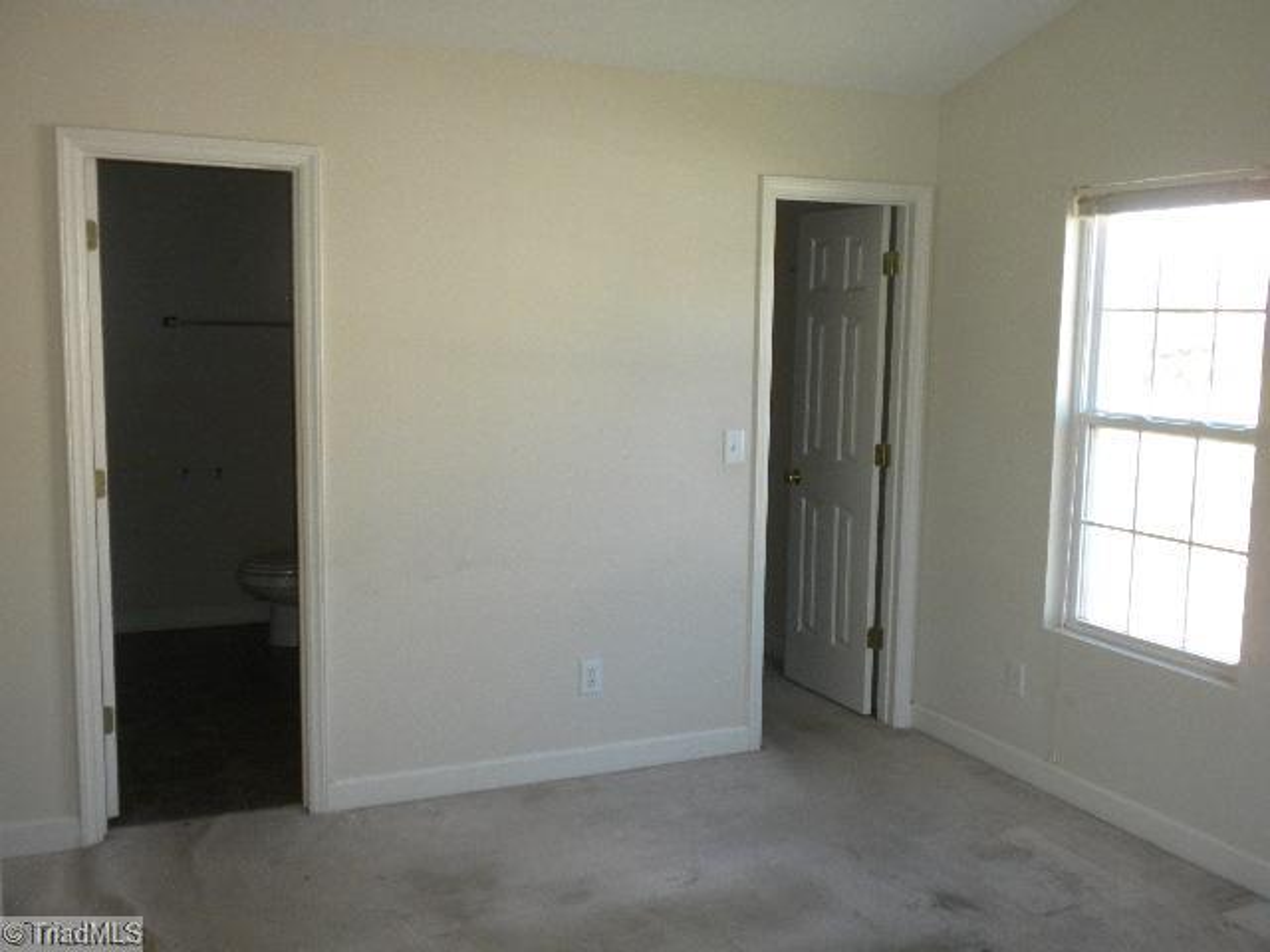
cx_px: 635
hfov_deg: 50.1
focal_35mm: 37
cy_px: 476
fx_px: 1357
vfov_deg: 38.7
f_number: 3.5
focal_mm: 6.6
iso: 202
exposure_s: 1/67.3
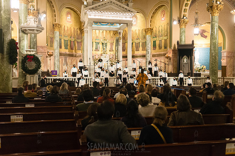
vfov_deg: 37.7
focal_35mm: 35
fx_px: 230
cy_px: 78
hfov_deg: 54.2
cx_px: 118
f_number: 3.2
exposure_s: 1/125
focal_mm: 35
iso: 4000
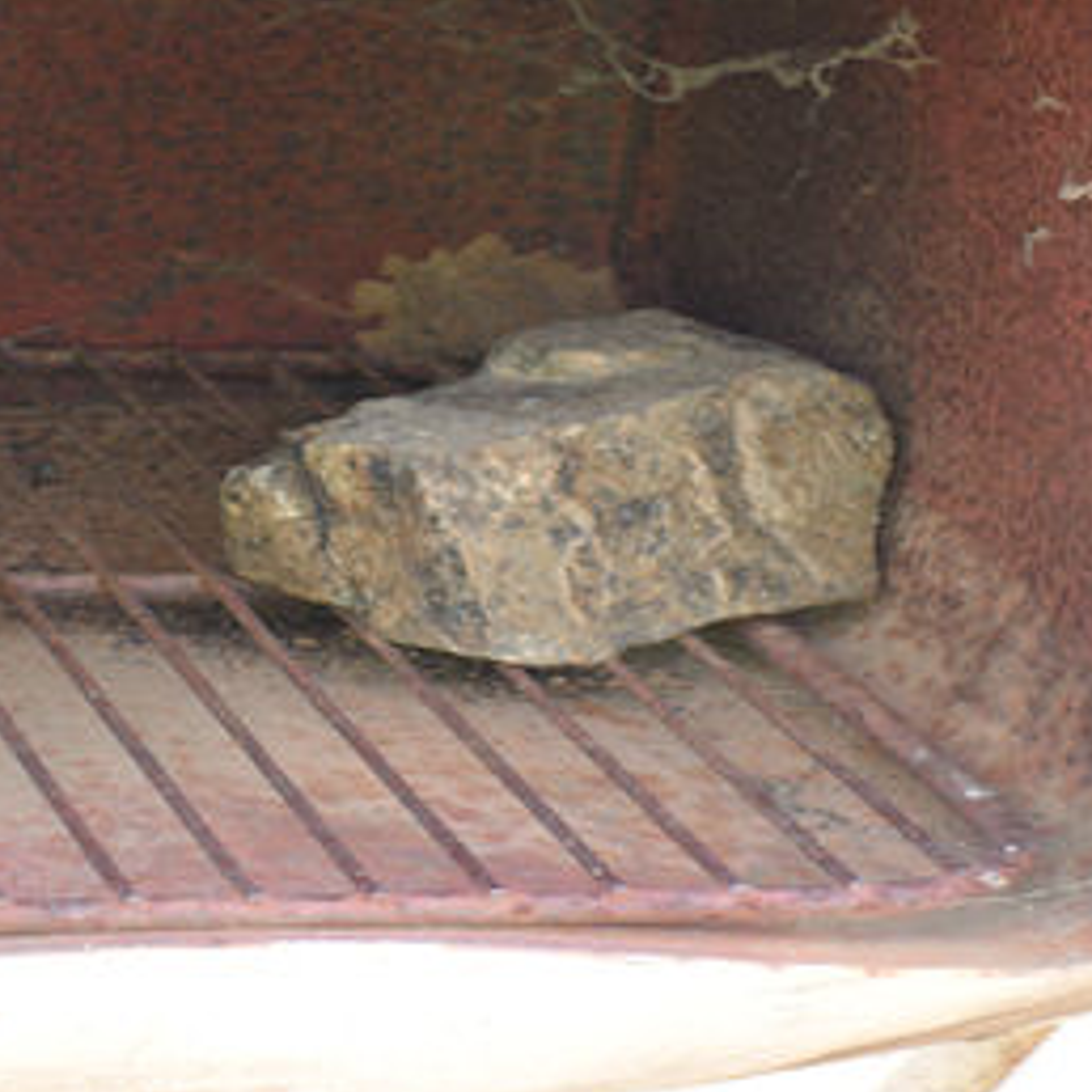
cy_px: 550
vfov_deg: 12.5
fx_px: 4997
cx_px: 385
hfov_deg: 12.5
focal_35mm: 140
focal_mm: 21
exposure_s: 1/60
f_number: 5.4
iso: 160
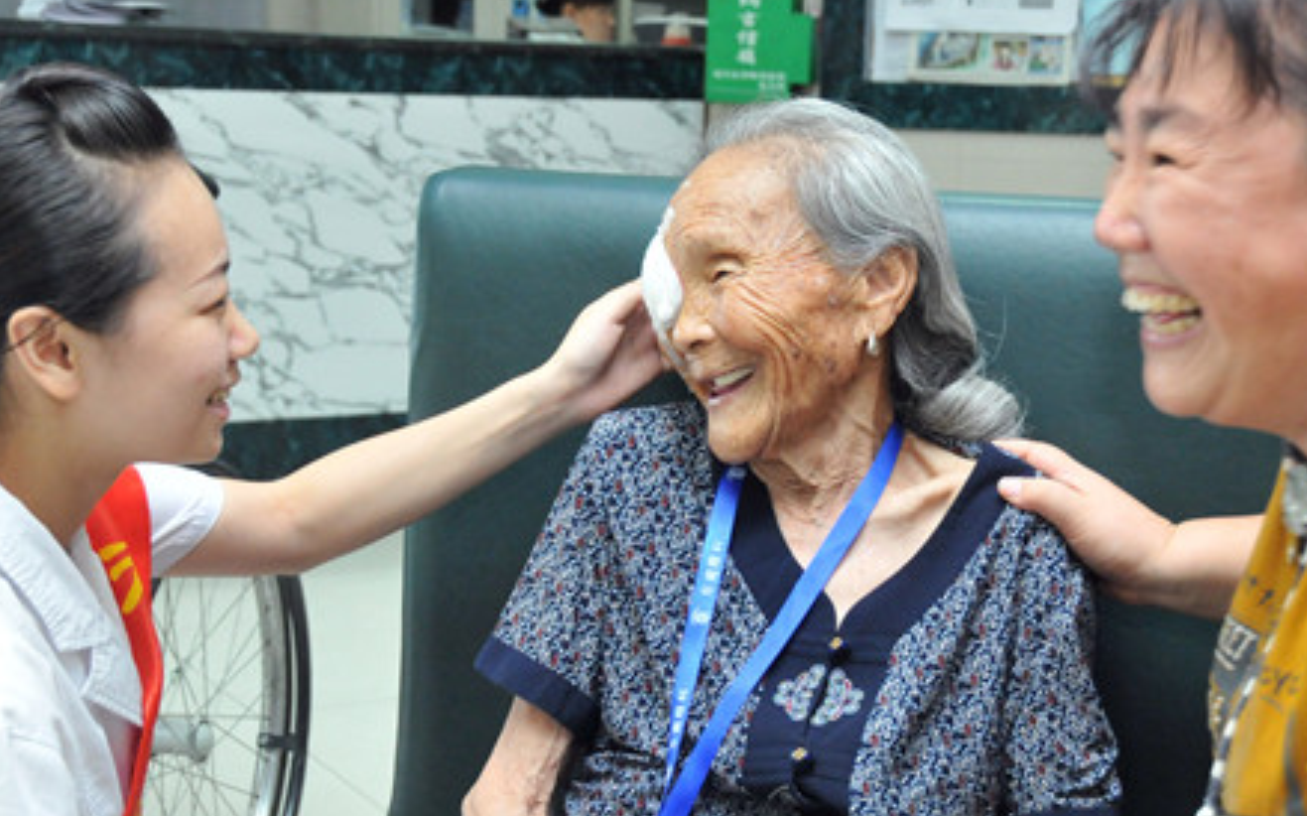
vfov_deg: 20.0
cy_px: 530
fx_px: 2304
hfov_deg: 31.7
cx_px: 720
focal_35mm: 65
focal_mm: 31
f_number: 5
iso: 2000
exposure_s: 1/60
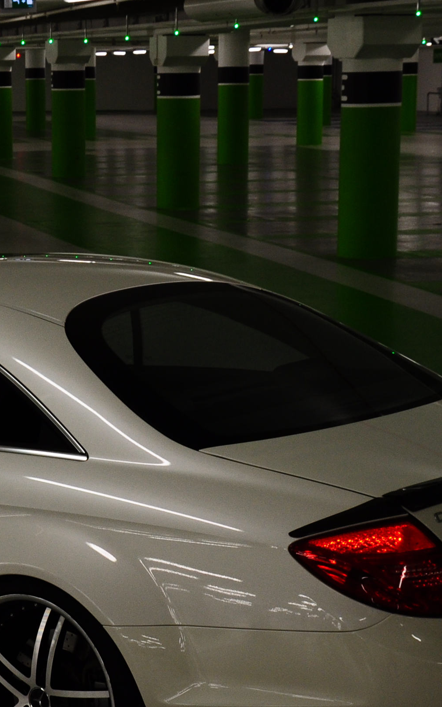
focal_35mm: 101
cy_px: 535
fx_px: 1954
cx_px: -20
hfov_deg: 12.7
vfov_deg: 20.4
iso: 400
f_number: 8
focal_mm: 25
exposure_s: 1/50
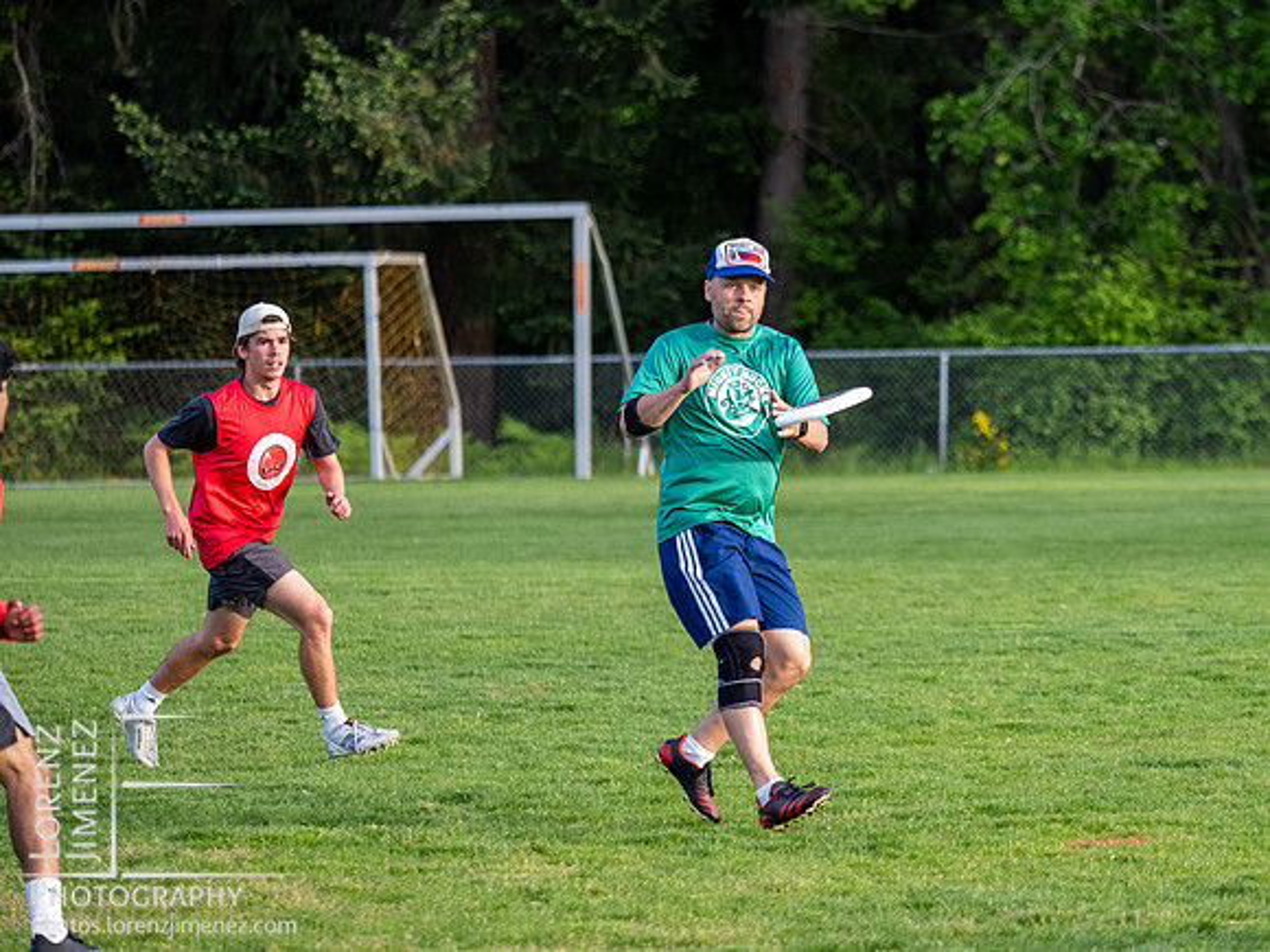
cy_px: 386
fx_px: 9846
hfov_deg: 7.4
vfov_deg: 5.5
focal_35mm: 268
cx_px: 767
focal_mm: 110
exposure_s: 1/1000
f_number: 2.8
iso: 500
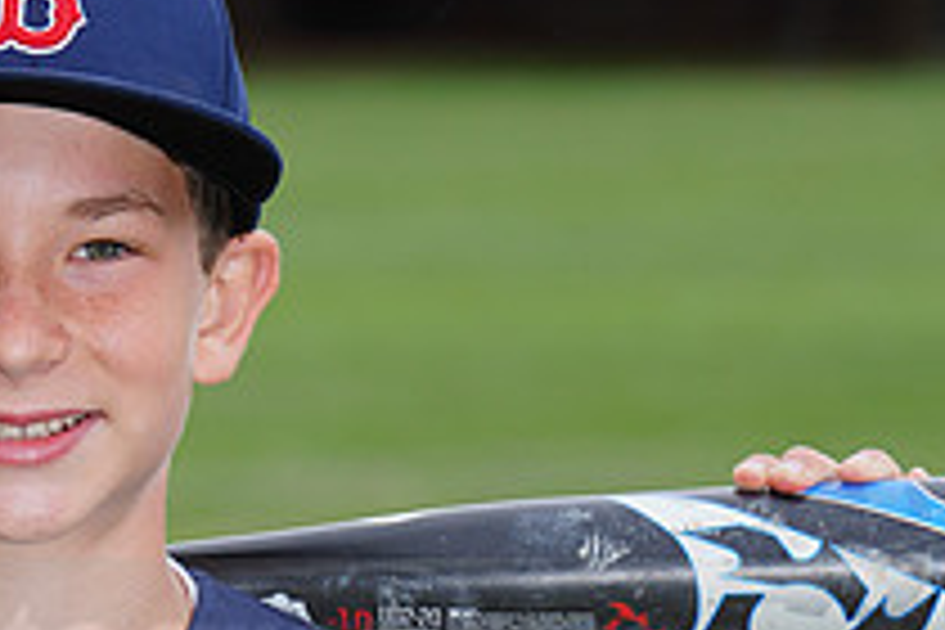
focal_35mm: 514
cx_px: 58
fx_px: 13491
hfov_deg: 4.0
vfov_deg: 2.7
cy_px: 619
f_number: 9
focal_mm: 186
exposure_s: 1/250
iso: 200
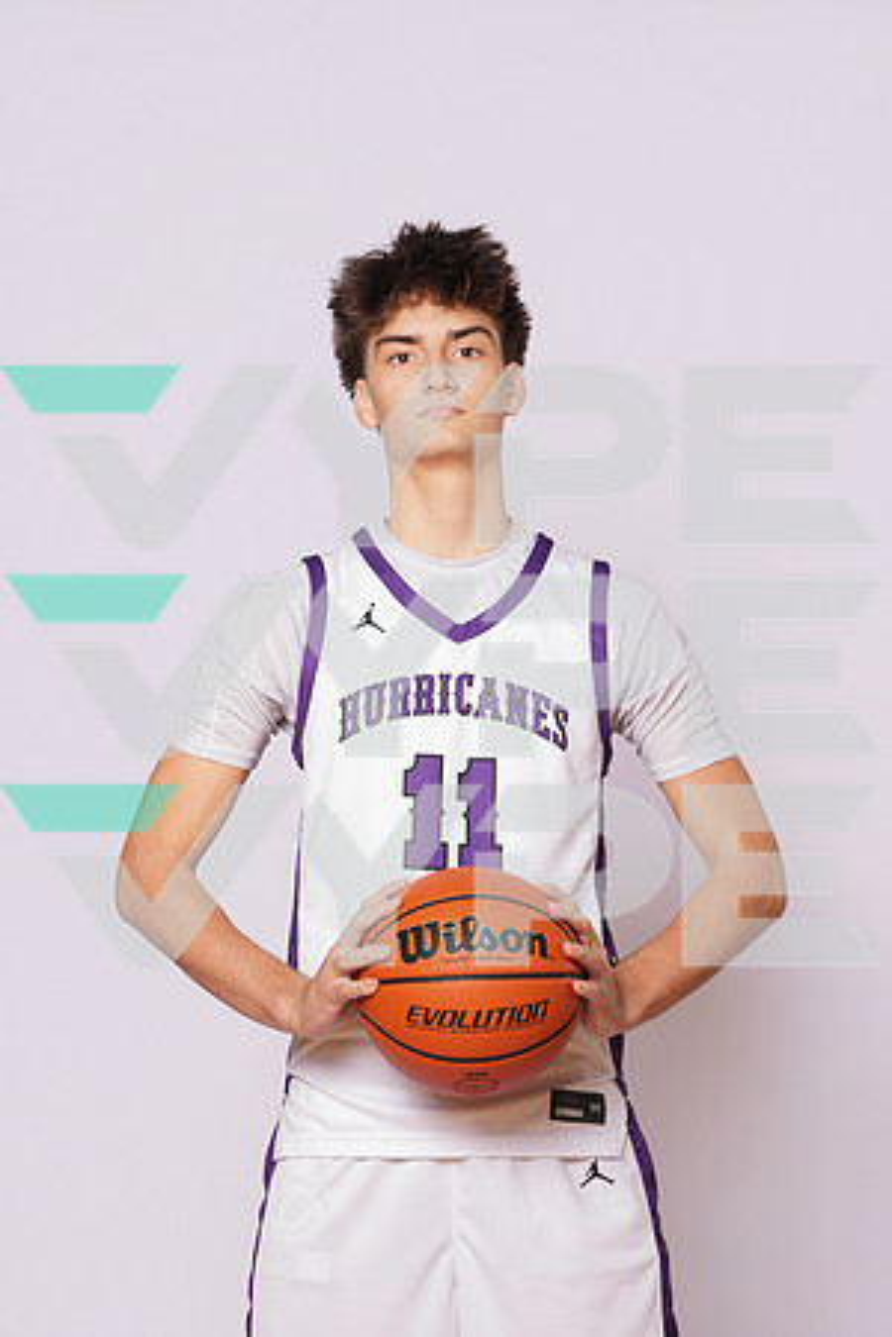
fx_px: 4757
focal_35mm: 128
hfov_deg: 10.7
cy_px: 668
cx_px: 446
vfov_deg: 16.0
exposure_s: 1/200
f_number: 7.1
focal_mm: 128
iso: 200
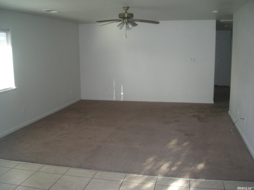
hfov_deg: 52.6
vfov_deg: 40.7
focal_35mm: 35
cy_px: 95
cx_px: 127
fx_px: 257
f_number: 2.8
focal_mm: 5.7
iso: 228
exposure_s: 1/30
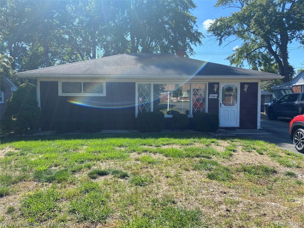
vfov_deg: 53.1
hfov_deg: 67.3
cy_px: 114
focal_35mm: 26
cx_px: 152
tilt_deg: -2.6
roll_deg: +0.8
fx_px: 228
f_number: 1.8
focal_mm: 4.25
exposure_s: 1/1245
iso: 32
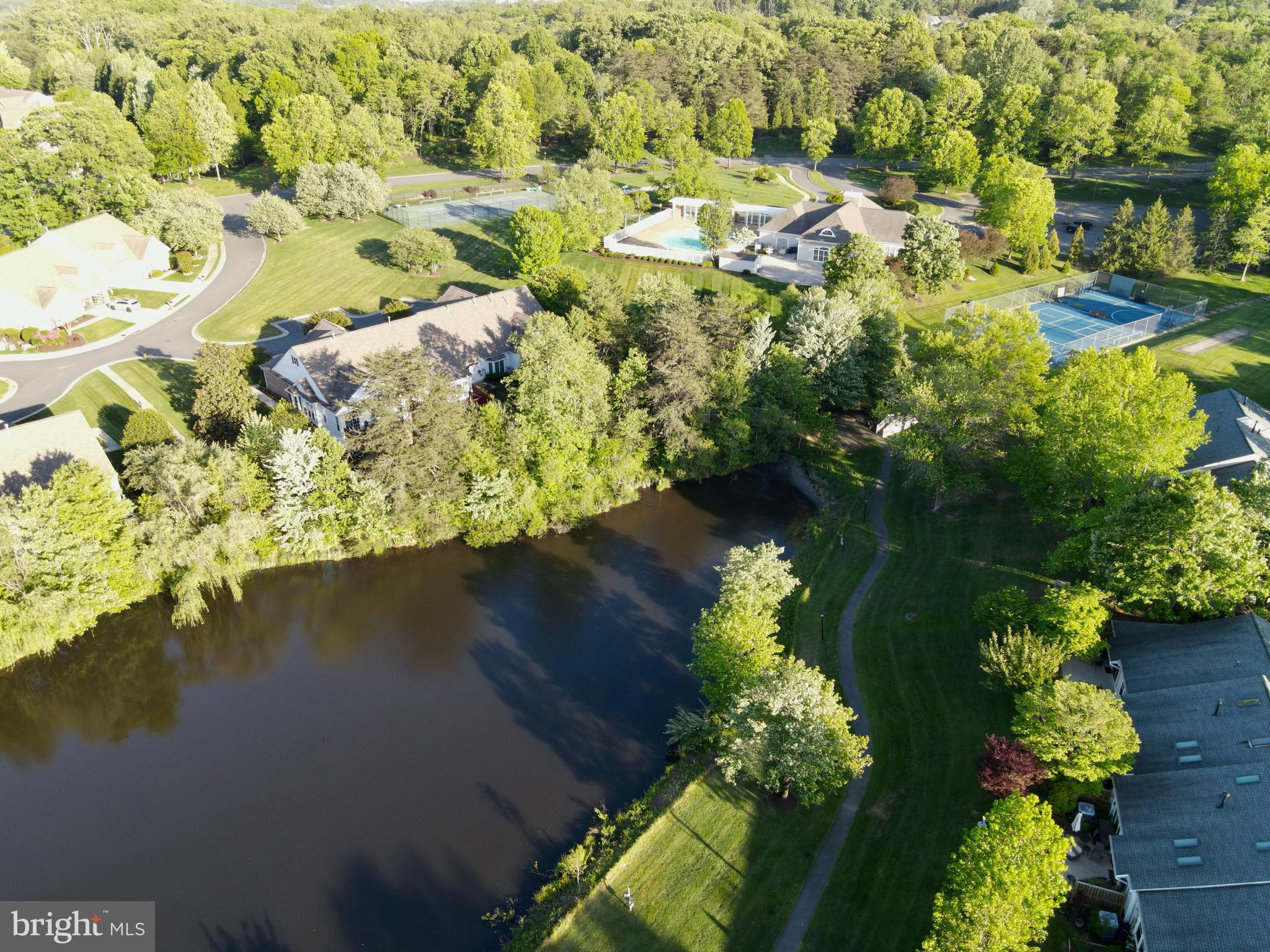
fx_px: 881
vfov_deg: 56.8
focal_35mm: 24
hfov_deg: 71.6
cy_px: 476
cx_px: 635
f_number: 2.8
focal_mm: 4.5
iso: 100
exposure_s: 1/100
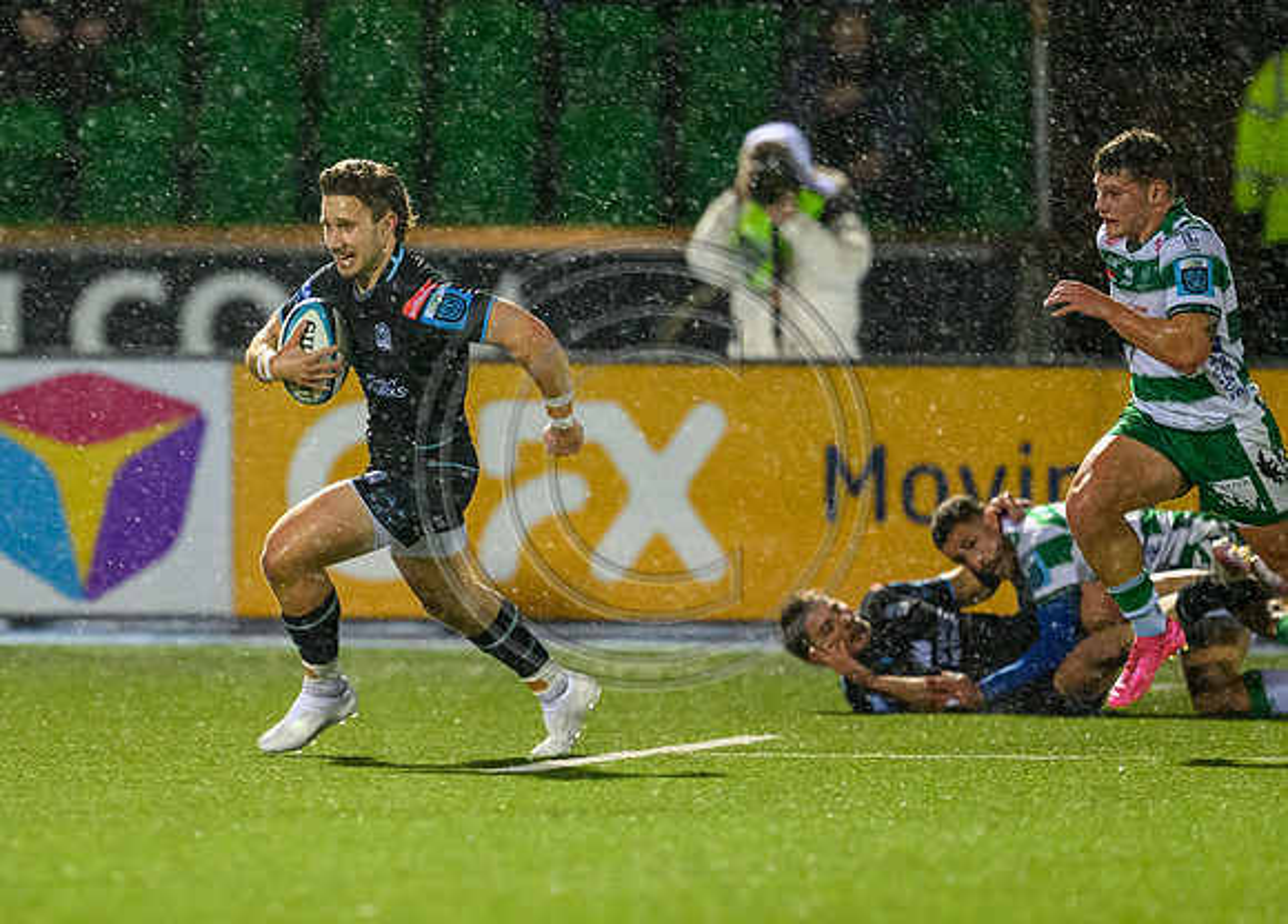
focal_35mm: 633
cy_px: 491
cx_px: 365
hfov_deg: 3.2
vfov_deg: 2.3
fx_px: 23181
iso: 6400
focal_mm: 400
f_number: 3.2
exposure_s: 1/1000
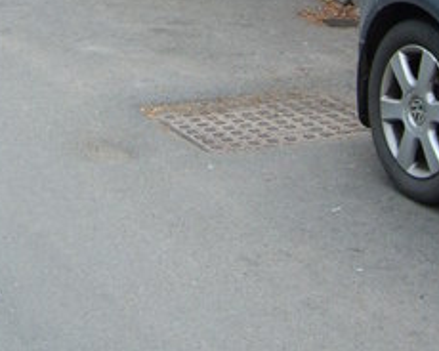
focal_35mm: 95
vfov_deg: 14.9
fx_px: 1234
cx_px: 124
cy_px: -195
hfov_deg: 20.1
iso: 50
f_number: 2.8
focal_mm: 5.8
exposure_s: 1/250
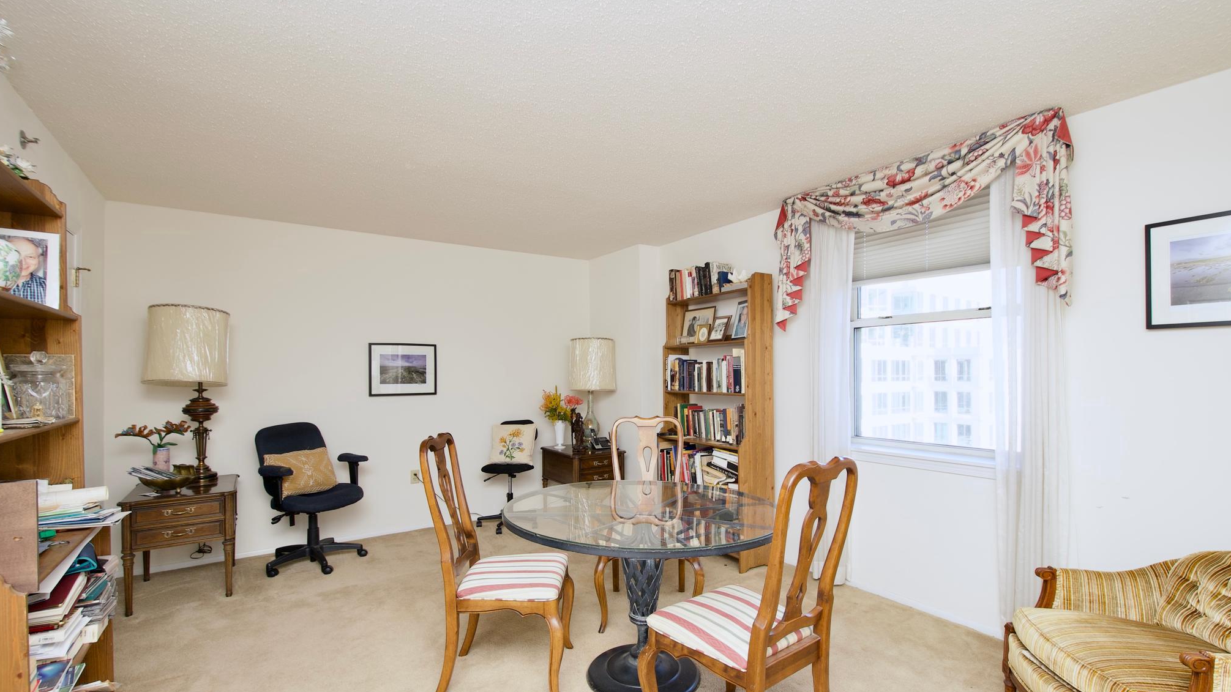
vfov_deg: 67.1
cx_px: 611
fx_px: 522
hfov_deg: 99.4
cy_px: 354
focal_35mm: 16
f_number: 7.1
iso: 320
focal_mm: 10
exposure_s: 1/40
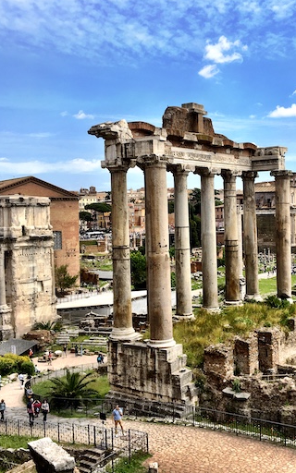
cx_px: 203
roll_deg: +1.7
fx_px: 542
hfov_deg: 30.3
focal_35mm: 42
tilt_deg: -3.0
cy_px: 234
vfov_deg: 47.2
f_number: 2.2
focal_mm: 4.15
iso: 25
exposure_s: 1/1709
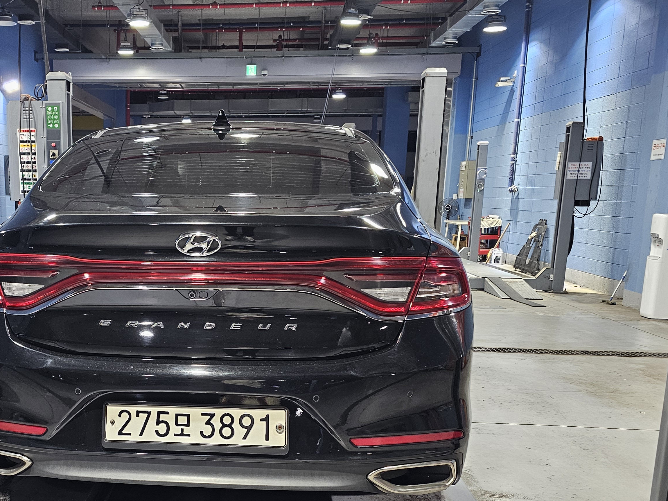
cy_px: 356
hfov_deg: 45.6
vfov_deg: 35.4
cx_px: 193
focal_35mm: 40
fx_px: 772
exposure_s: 1/120
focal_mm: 6.3
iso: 250
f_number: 1.7
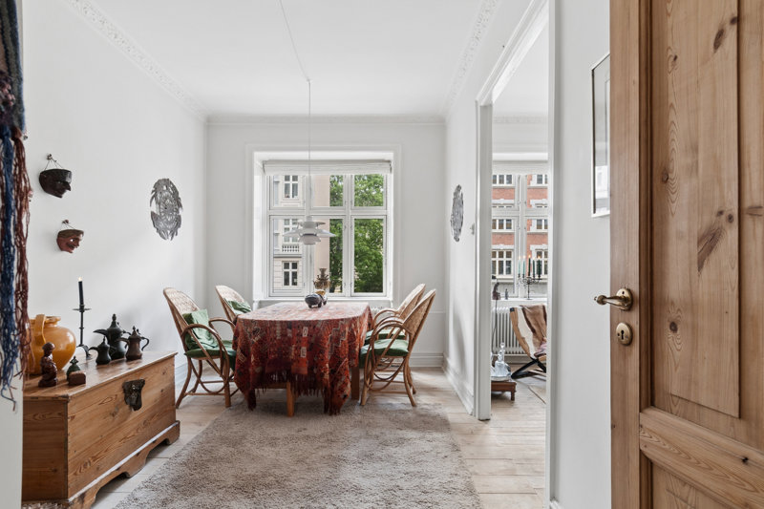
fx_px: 382
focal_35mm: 18
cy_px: 254
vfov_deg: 67.4
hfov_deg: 90.0
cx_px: 382
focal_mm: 12
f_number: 10
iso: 200
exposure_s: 1/8
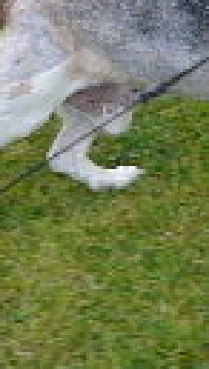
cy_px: 114
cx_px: 478
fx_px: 1157
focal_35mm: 118
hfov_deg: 9.4
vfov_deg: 18.1
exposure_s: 1/400
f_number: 2.8
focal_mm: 5.2
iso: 80
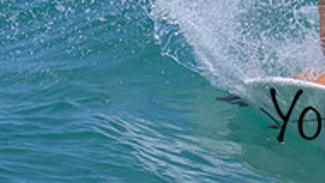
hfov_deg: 0.8
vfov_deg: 0.4
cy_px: 60
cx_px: 387
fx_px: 24679
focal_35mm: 2863
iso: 900
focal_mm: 800
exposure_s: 1/2000
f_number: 11
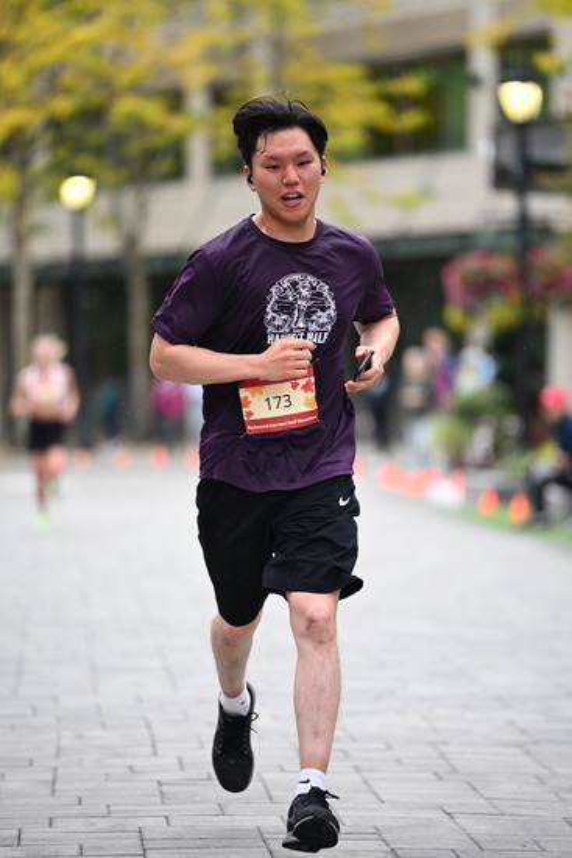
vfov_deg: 10.3
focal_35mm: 200
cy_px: 429
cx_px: 286
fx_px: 4763
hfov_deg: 6.9
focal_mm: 200
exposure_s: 1/1600
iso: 1250
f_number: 2.8
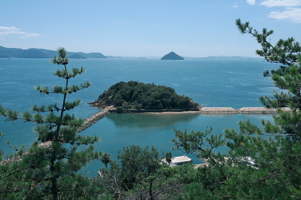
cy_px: 100
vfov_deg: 35.9
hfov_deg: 51.9
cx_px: 150
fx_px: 309
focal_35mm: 37
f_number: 9
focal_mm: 37
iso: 400
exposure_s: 1/1250
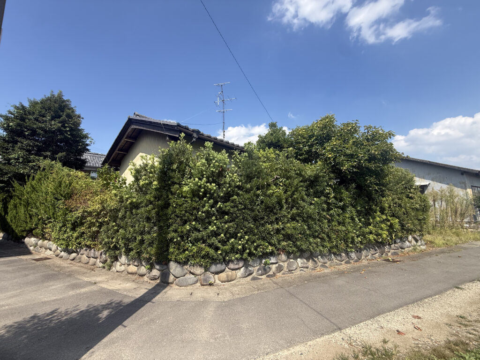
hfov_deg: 102.1
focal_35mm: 14
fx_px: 194
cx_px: 240
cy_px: 180
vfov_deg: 85.7
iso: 50
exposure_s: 1/1001
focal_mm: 2.22
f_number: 2.2
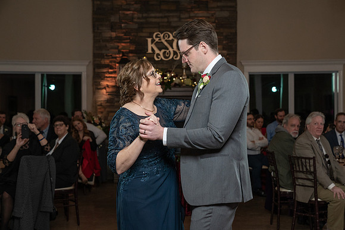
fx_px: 691
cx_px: 176
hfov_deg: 28.0
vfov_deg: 18.9
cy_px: 113
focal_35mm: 72
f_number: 5.6
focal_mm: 70
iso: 2000
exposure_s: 1/200
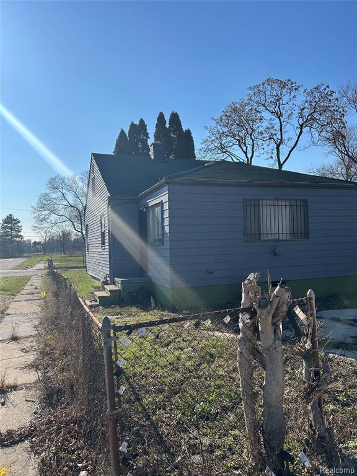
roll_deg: +1.5
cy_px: 238
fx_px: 358
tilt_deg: +1.2
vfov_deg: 67.3
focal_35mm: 26
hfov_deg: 53.1
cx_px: 178
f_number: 1.5
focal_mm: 5.7
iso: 50
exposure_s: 1/5319
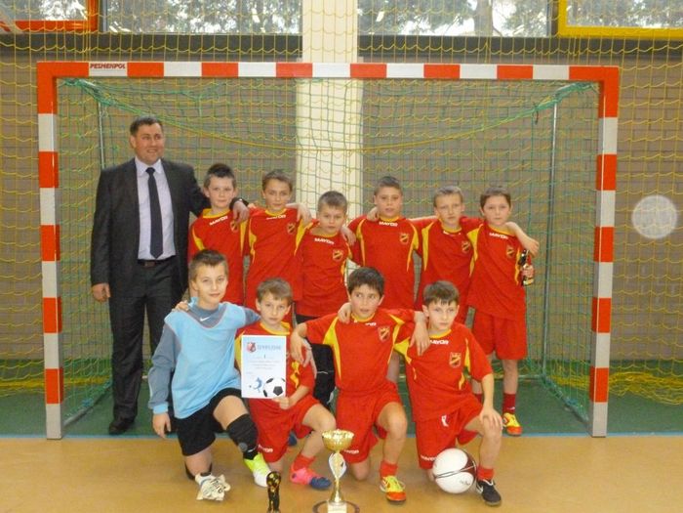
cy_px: 256
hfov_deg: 47.9
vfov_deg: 36.8
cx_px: 342
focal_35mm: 39
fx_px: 769
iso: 1000
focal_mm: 6.9
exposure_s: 1/60
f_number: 3.7
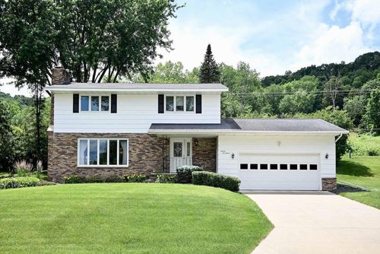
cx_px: 190
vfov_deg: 41.8
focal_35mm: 32
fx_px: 333
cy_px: 127
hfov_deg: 59.5
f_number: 7.1
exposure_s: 1/200
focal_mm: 31.5
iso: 100
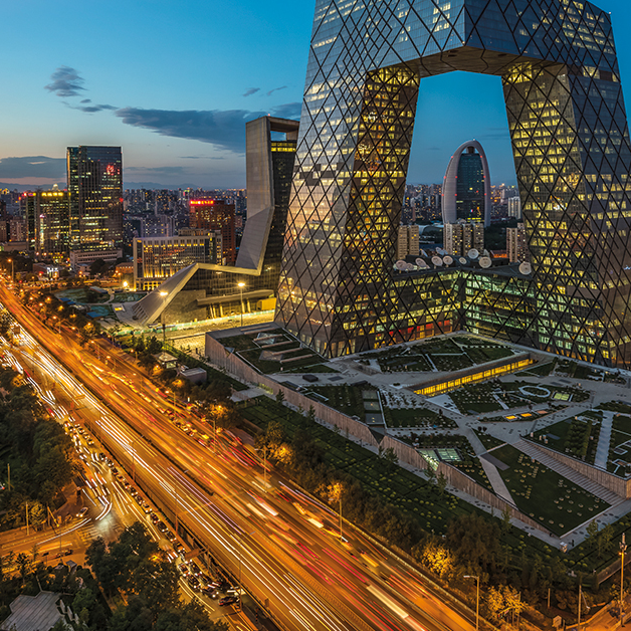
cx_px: 307
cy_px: 243
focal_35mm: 26
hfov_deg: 60.9
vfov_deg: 60.3
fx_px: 536
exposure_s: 3
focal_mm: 16
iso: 100
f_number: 8
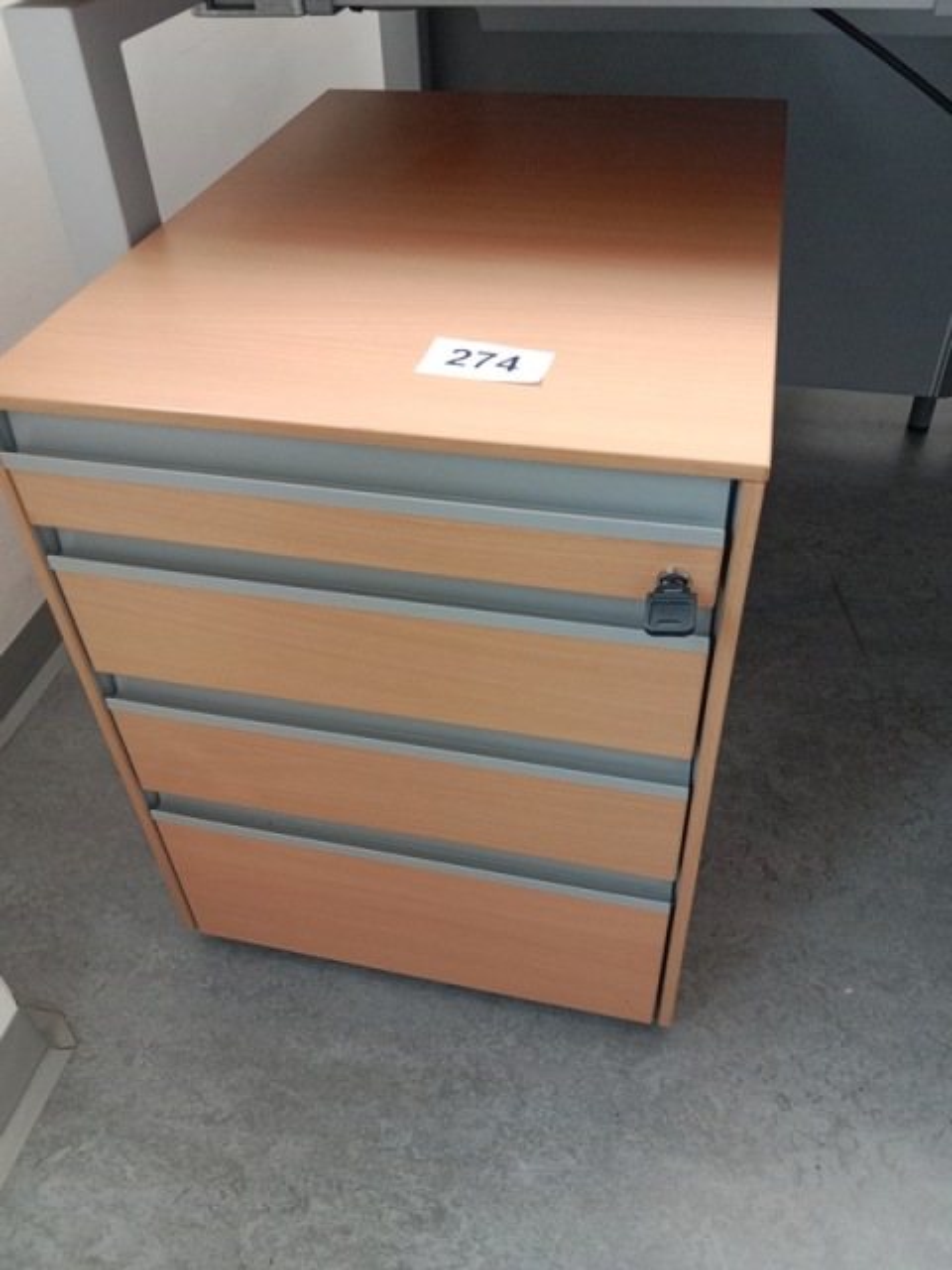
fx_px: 990
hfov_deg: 51.4
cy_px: 635
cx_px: 476
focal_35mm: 27
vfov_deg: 65.3
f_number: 2.2
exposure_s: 1/33.3
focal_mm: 3.65
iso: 552
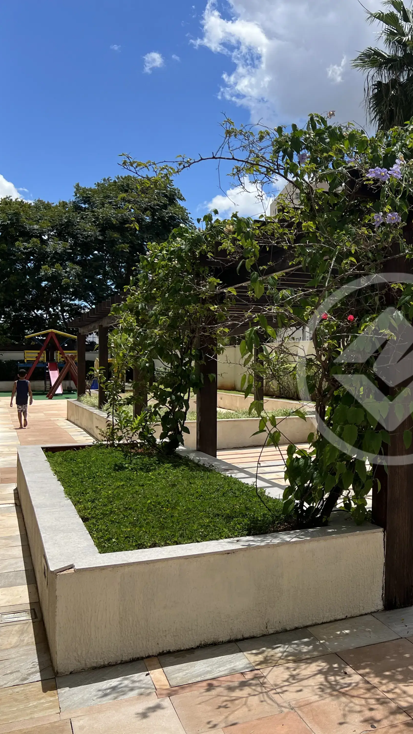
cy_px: 369
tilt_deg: -0.1
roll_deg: -0.2
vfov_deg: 52.8
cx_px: 393
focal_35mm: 38
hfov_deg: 29.5
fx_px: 740
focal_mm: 5.7
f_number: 1.5
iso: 50
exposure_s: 1/4115
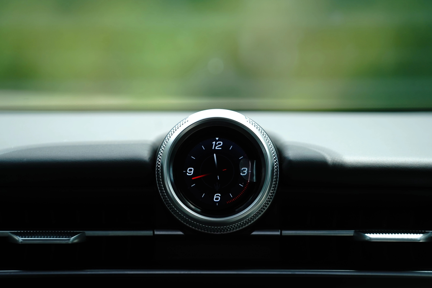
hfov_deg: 13.1
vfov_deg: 8.7
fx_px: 1884
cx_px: 216
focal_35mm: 157
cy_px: 144
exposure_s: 1/320
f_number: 4
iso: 250
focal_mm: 157
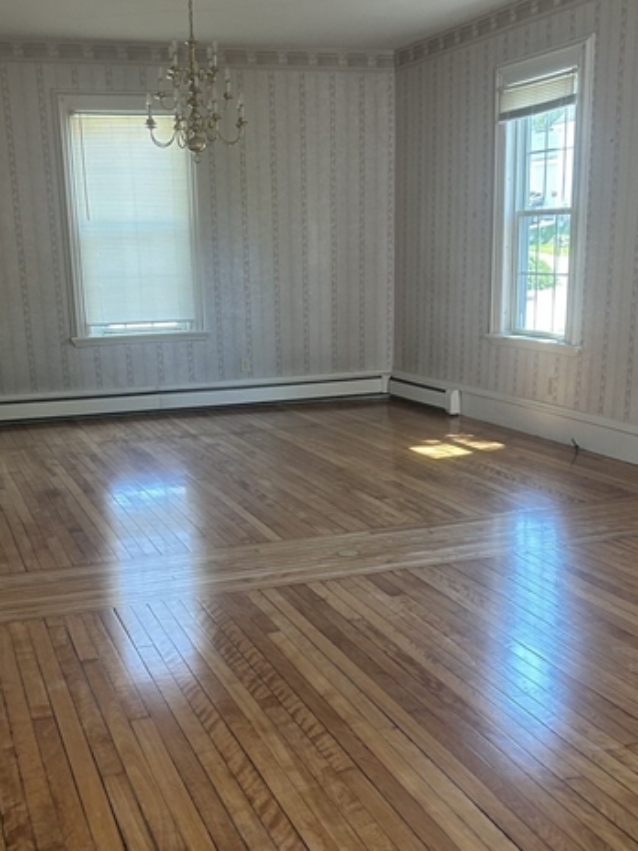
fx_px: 1057
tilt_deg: -16.4
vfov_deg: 43.4
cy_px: 541
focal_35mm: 43
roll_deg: +1.2
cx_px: 293
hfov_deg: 33.6
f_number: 1.5
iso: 125
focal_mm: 5.7
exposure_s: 1/105
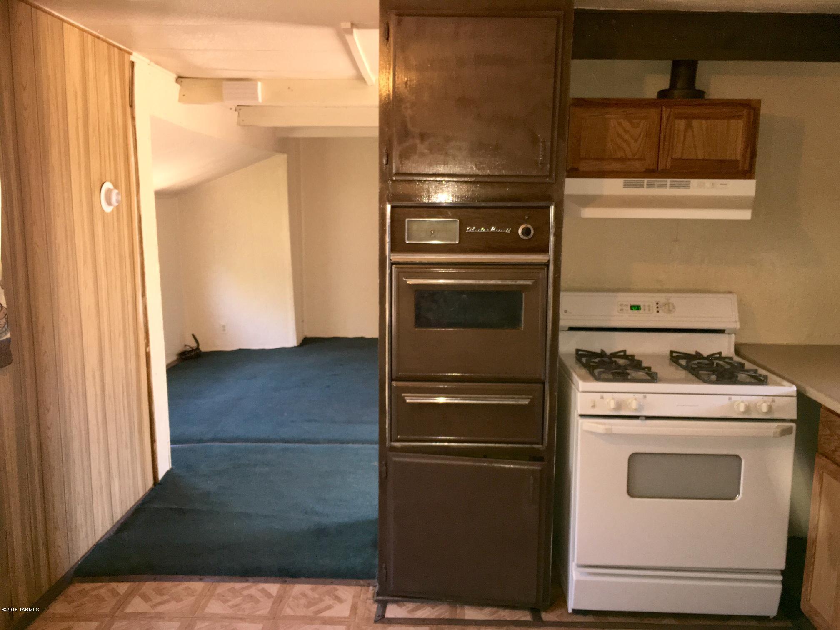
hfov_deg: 61.7
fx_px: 704
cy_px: 315
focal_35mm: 29
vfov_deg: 48.2
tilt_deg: -8.7
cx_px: 420
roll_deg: -0.4
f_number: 2.2
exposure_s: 1/30
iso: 80
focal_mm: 4.15
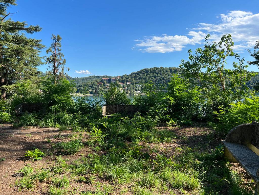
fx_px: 195
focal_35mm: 26
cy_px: 98
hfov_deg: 67.3
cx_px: 130
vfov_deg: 53.1
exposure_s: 1/2695
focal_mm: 5.7
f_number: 1.5
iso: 50
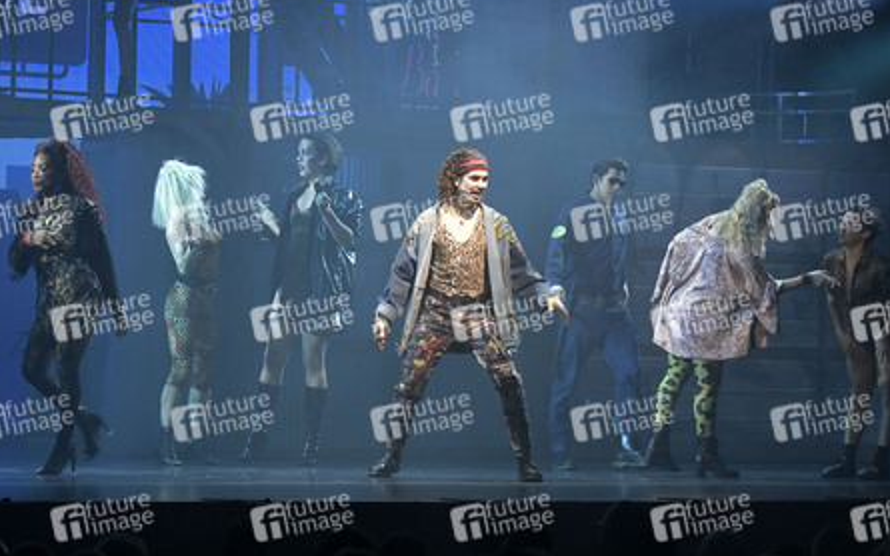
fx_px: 2377
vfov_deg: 13.3
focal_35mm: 98
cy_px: 268
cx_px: 449
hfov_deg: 21.2
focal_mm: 95
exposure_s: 1/160
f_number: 5.6
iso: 3200
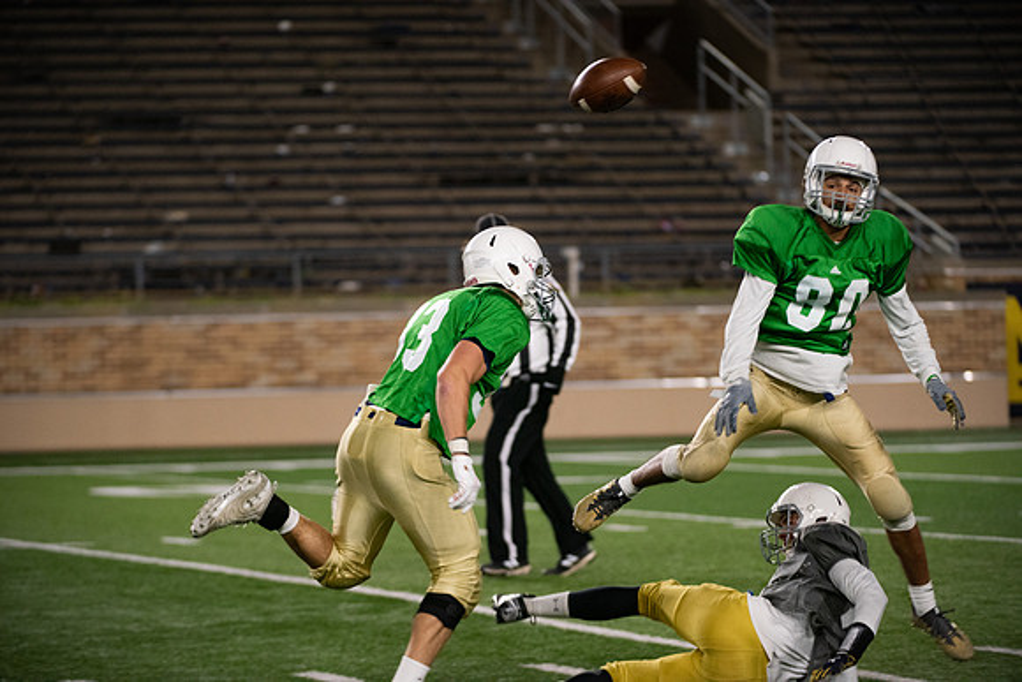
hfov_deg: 9.8
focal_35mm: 210
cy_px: 341
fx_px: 5963
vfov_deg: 6.5
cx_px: 511
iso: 3200
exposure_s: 1/500
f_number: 4
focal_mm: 210
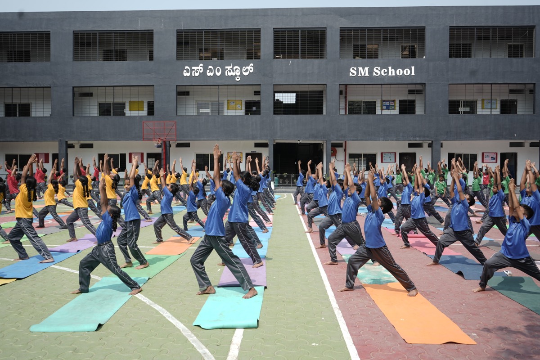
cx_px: 270
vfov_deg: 46.4
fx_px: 420
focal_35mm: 28
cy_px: 180
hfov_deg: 65.5
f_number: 5.6
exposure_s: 1/200
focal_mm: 28
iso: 50
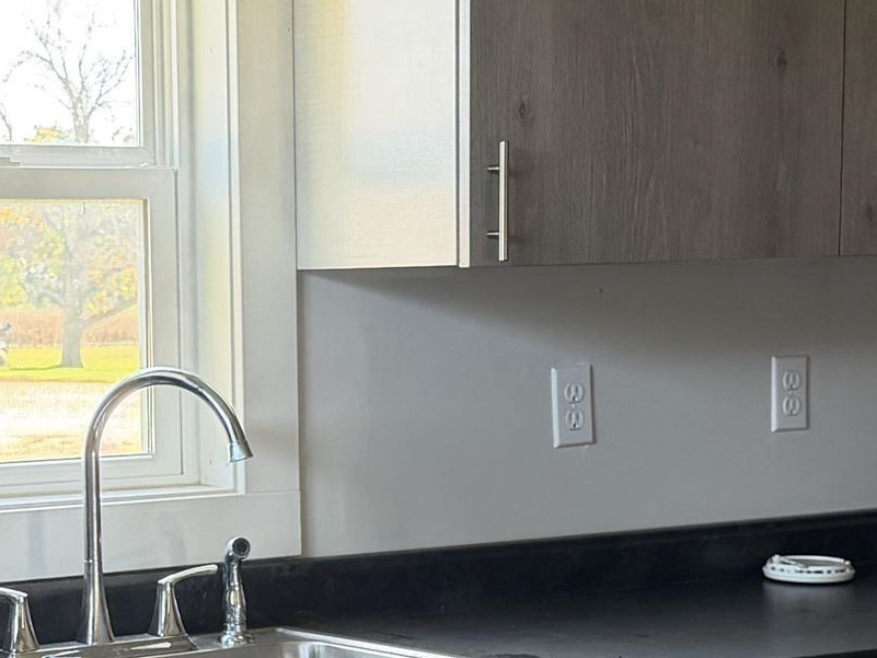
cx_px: 199
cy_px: 554
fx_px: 2331
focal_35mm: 92
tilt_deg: -6.7
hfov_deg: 21.1
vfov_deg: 15.9
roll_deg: +0.5
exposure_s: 1/84
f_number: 1.78
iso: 200
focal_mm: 6.76
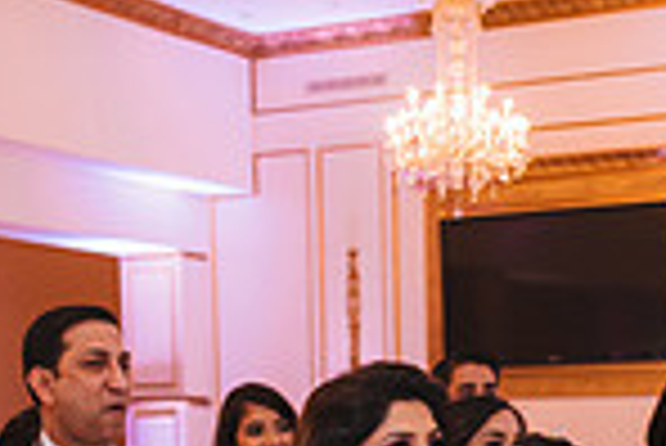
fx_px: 1741
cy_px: 646
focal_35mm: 94
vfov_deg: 13.8
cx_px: 558
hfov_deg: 21.3
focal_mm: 24
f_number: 2.8
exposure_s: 1/125
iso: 800
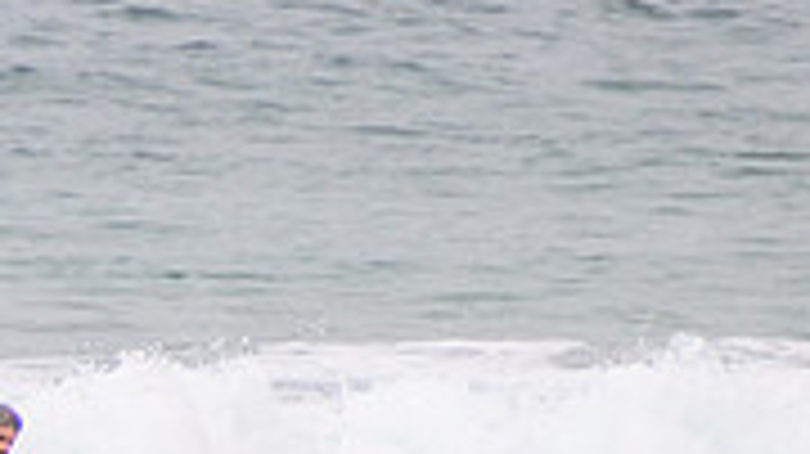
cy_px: 870
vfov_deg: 0.7
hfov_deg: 1.2
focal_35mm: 1855
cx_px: -877
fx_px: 39818
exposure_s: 1/2000
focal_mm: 400
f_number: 5.6
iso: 200
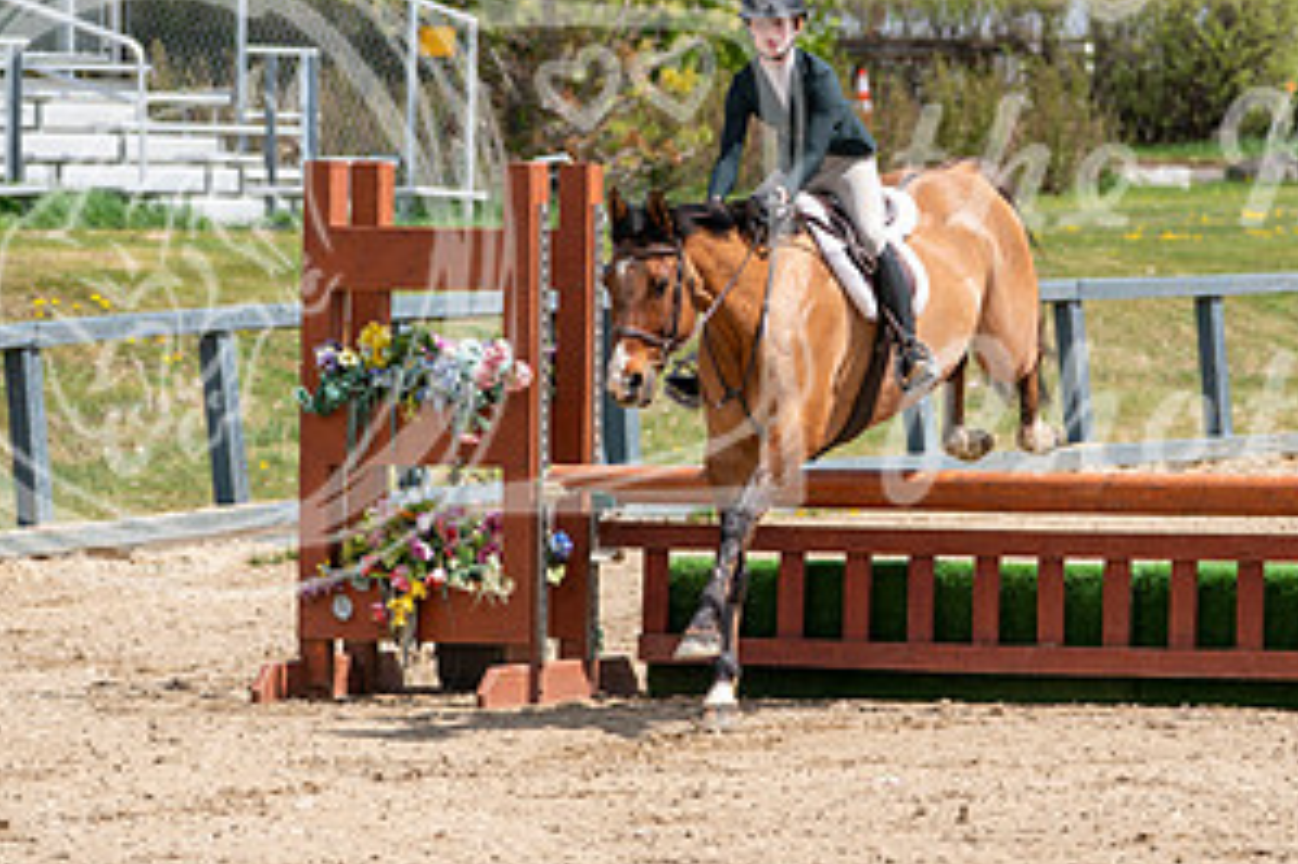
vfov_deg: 4.2
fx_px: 11819
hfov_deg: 6.3
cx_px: 799
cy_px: 180
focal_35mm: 328
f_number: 5.6
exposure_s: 1/500
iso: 100
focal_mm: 169
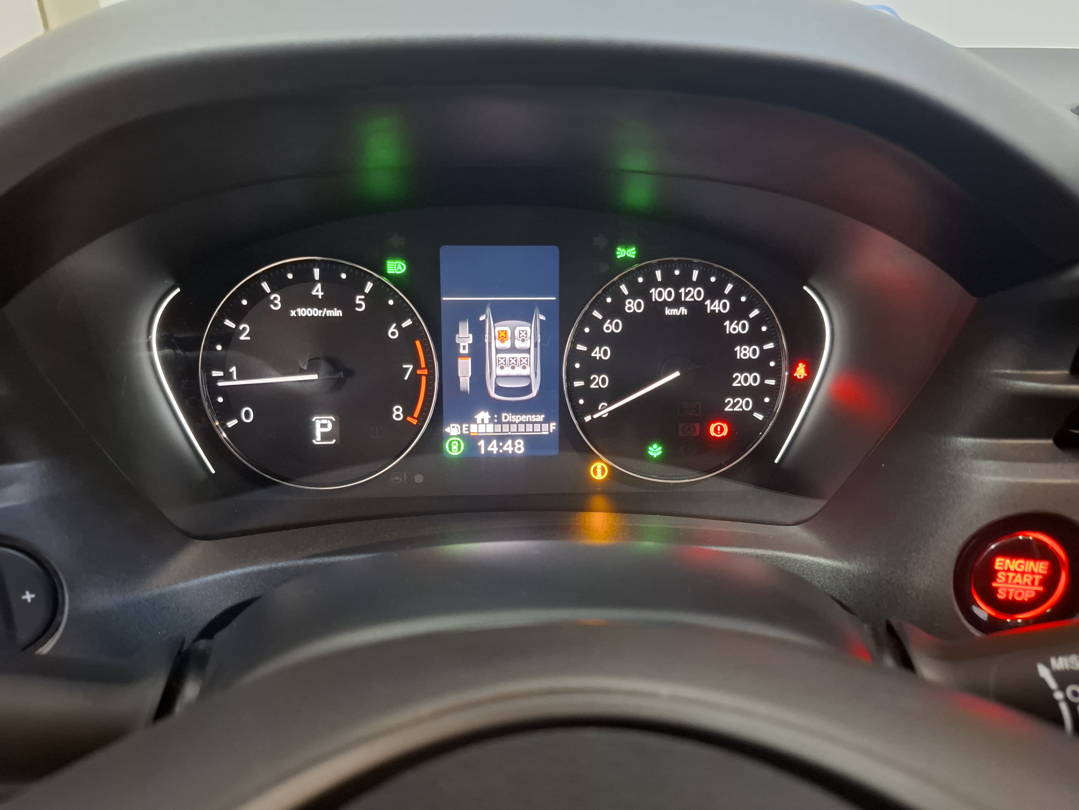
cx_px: 540
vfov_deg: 58.9
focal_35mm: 23
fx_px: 717
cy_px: 405
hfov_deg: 73.9
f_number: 1.8
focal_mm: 5.54
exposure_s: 1/20
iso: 1000
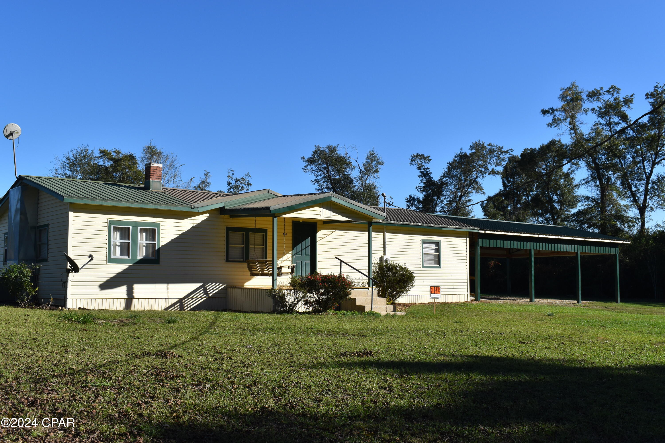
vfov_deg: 34.2
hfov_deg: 49.6
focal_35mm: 39
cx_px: 332
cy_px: 222
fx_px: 720
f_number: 11
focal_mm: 26
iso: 200
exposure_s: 1/500
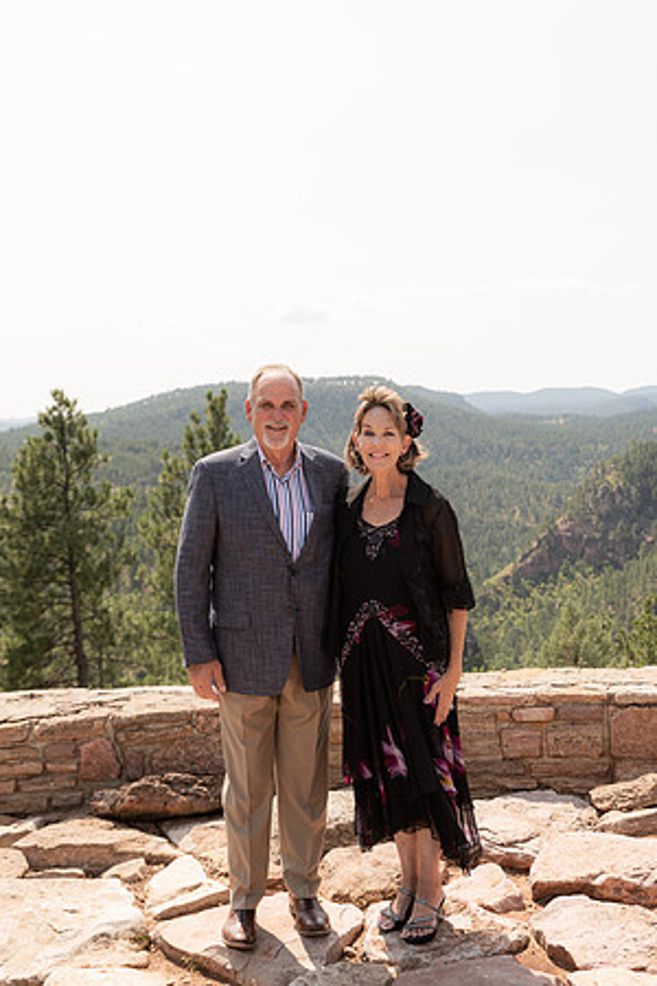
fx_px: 1259
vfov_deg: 42.7
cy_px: 493
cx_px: 328
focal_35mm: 46
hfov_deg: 29.2
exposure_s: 1/400
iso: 80
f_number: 4.5
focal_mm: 46
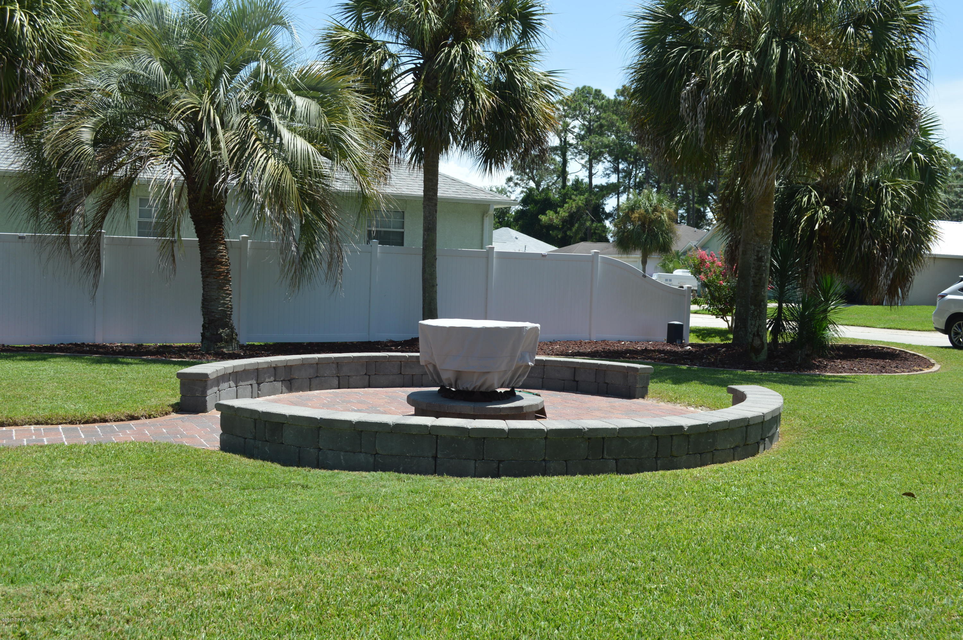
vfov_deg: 36.8
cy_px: 320
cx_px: 482
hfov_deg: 53.2
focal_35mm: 36
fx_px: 962
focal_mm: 24
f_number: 7.1
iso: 100
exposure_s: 1/200
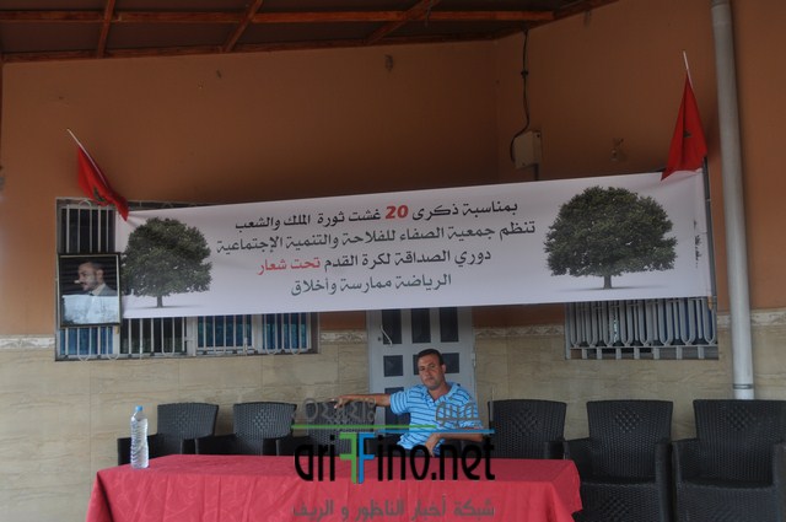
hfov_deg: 49.6
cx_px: 393
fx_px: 850
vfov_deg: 34.1
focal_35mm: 39
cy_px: 261
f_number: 5.6
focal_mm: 26
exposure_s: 1/125
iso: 220
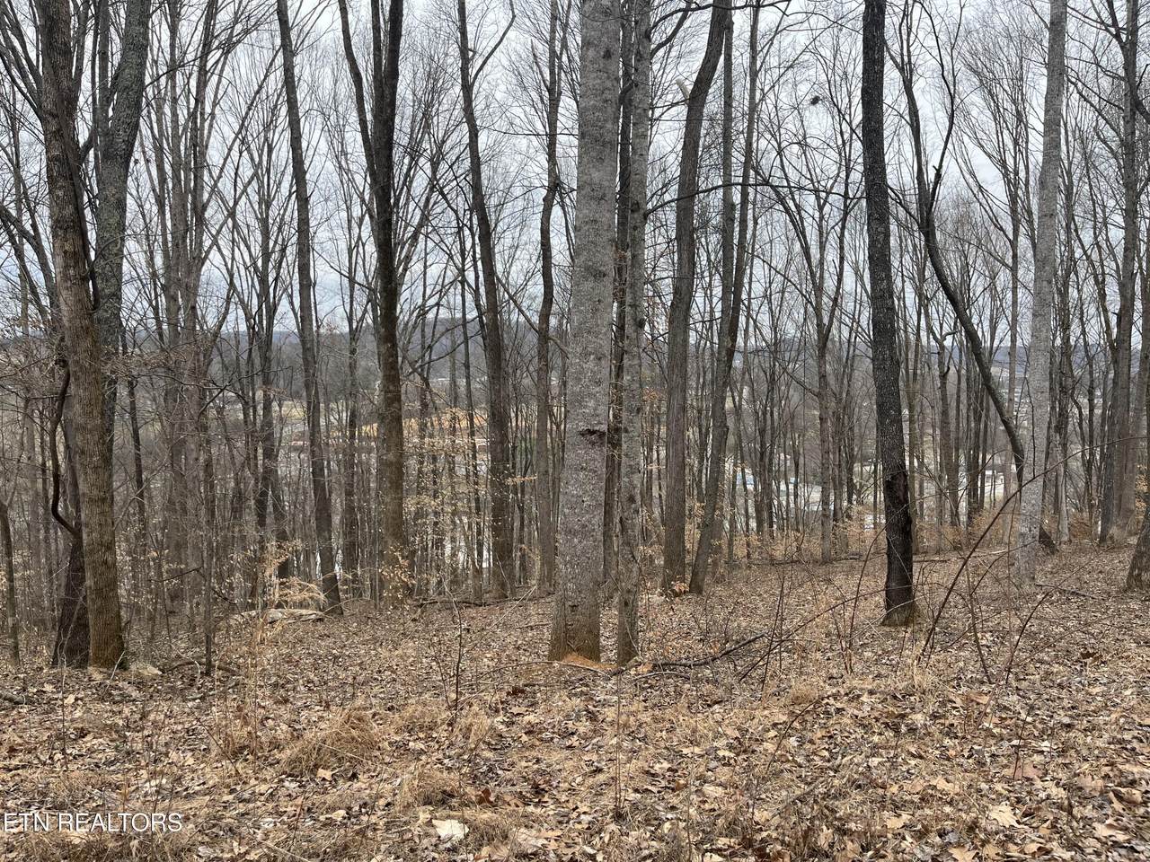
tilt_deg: -5.6
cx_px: 575
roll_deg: -1.1
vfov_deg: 53.1
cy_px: 431
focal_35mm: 26
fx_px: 864
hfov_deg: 67.3
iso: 50
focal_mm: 5.1
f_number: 1.6
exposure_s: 1/1558
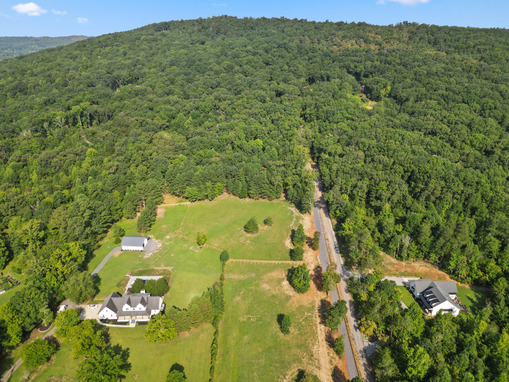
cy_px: 191
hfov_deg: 71.6
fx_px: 353
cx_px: 254
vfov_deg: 56.8
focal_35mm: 24
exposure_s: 1/40
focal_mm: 6.72
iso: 120
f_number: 1.7
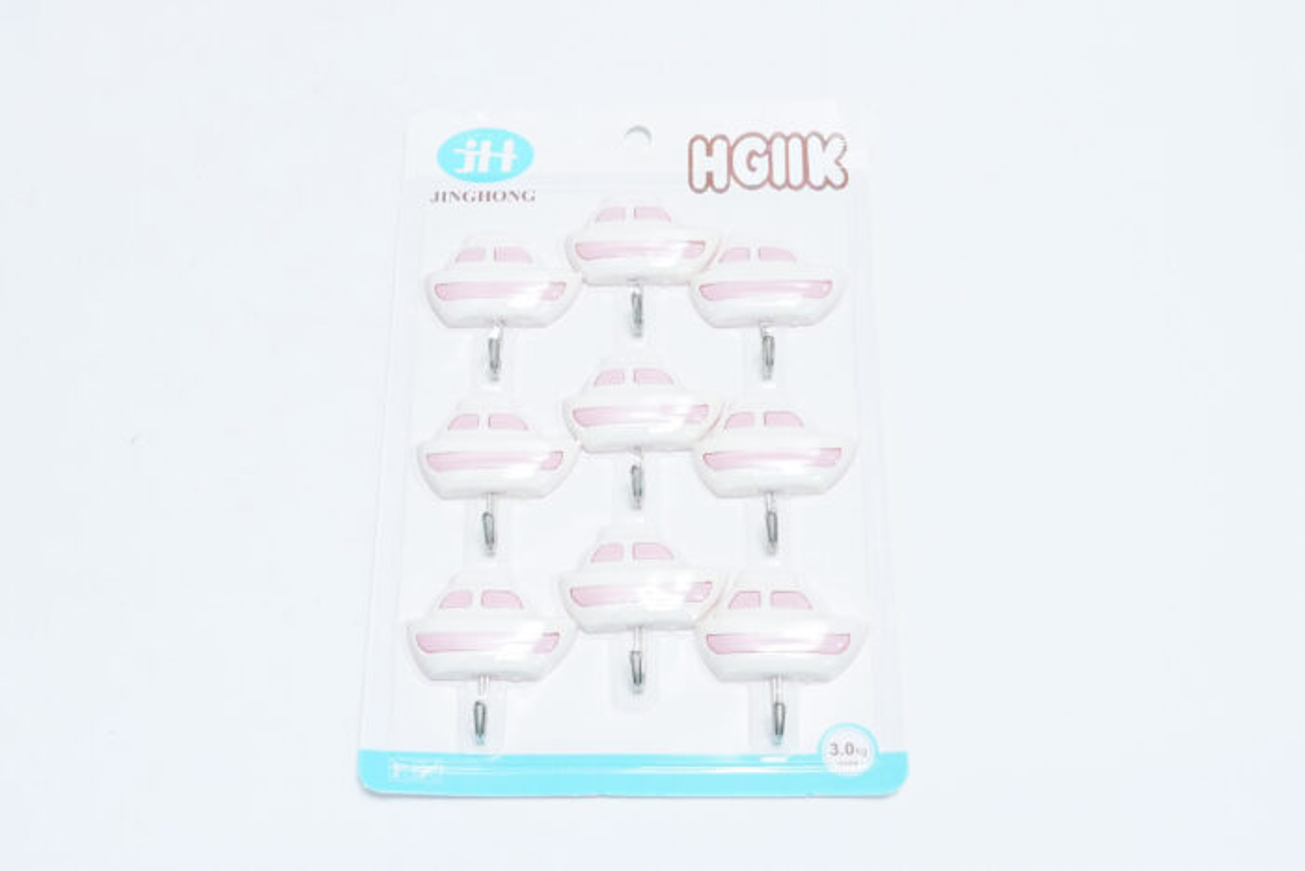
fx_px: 1777
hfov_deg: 40.3
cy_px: 436
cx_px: 652
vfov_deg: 27.5
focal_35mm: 49
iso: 3200
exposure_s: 1/125
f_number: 11
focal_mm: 33
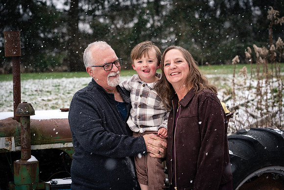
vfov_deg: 16.1
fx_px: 671
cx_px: 142
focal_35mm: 85
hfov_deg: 23.9
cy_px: 95
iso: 320
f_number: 4.5
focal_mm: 85
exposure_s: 1/320
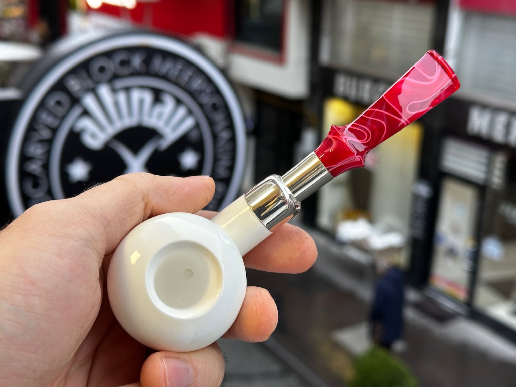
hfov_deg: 39.7
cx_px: 258
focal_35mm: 48
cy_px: 194
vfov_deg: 30.3
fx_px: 716
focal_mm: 6.86
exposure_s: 1/100
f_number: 1.78
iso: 100
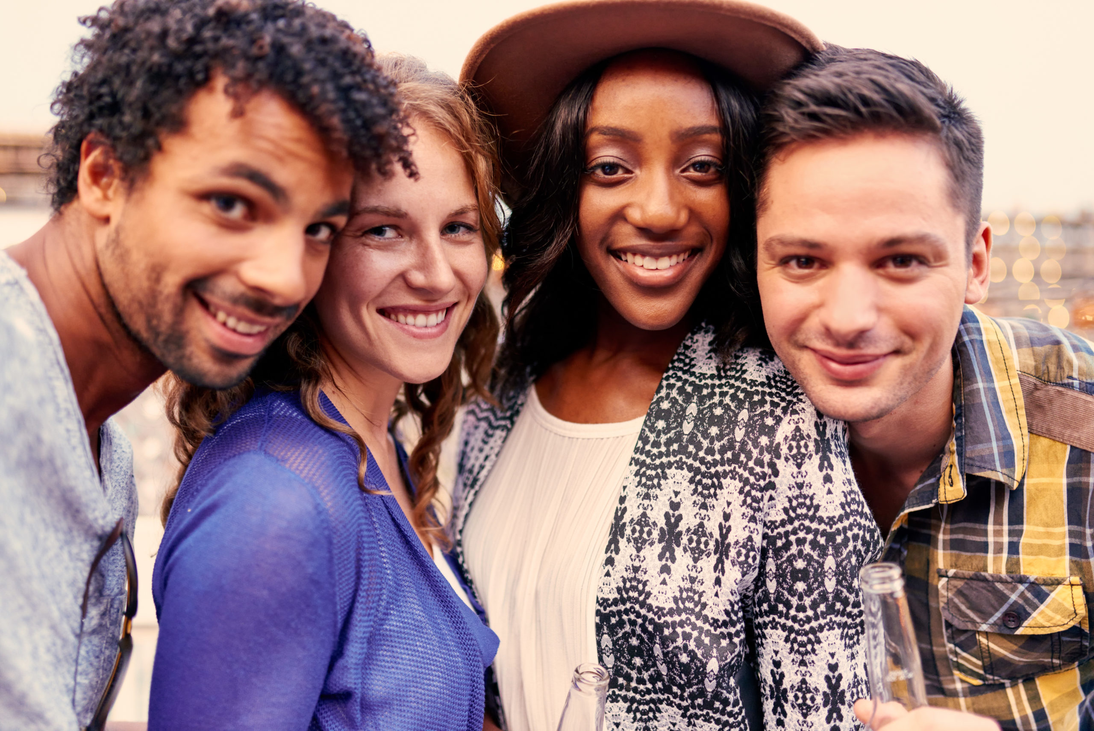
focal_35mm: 35
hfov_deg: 54.4
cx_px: 547
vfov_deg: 37.9
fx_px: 1064
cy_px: 366
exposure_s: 1/200
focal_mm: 35
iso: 400
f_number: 1.8
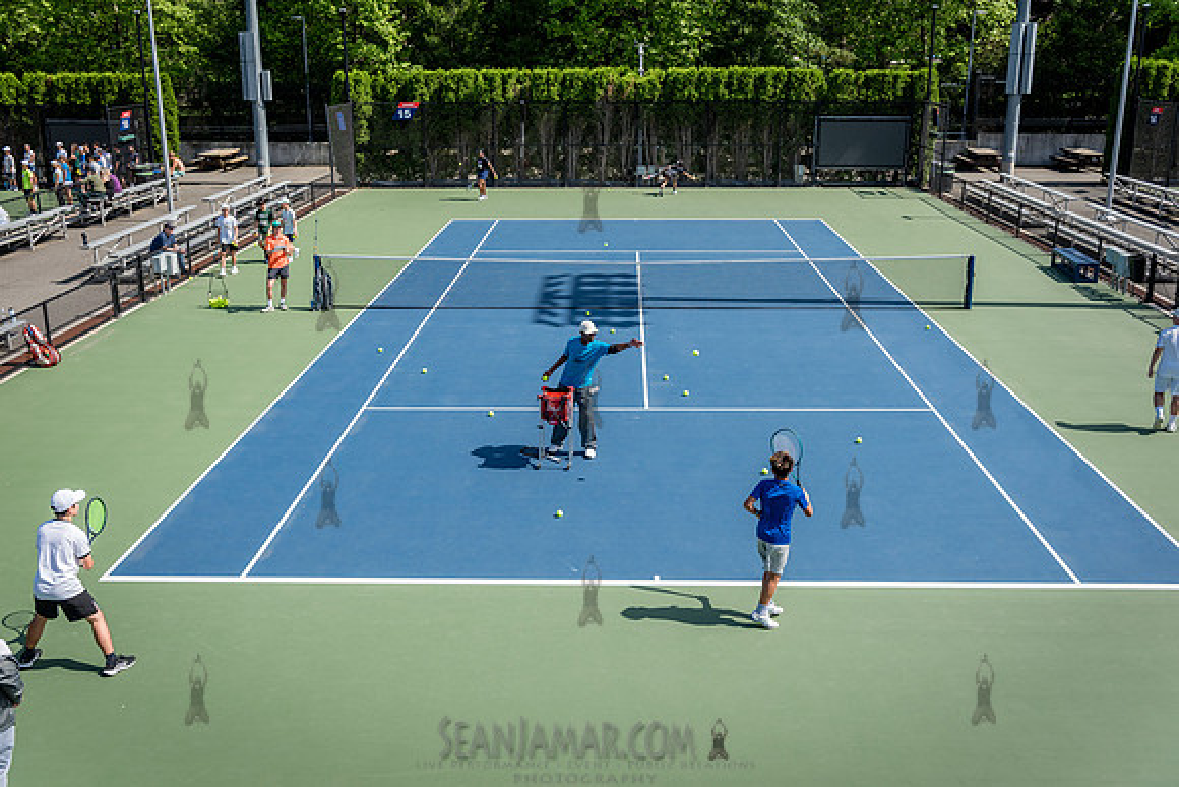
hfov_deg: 55.5
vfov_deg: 38.7
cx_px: 588
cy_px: 393
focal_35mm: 34
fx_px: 1120
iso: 200
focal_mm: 34
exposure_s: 1/1250
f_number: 4.5
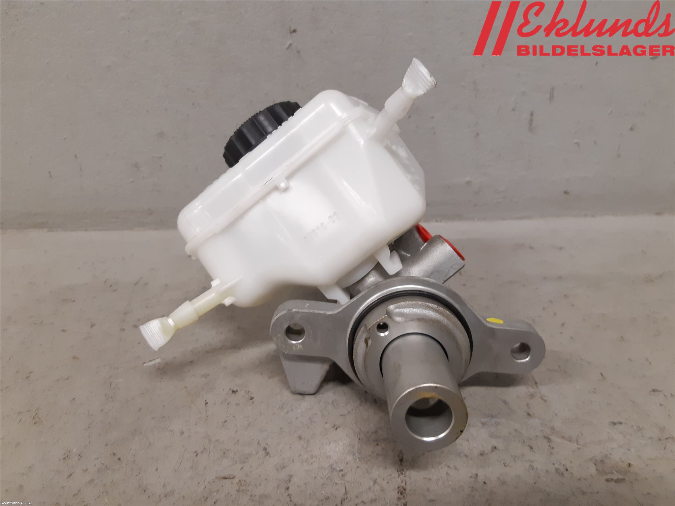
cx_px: 338
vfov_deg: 53.1
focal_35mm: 26
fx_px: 507
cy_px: 253
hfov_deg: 67.3
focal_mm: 3.93
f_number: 1.7
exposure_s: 1/50
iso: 125
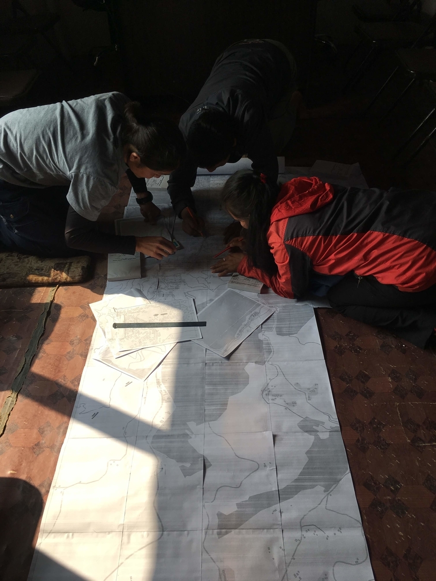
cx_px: 218
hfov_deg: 48.2
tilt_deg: -40.7
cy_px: 290
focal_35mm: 29
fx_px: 487
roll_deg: +3.9
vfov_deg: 61.7
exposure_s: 1/434
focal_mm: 4.15
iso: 25
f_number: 2.2
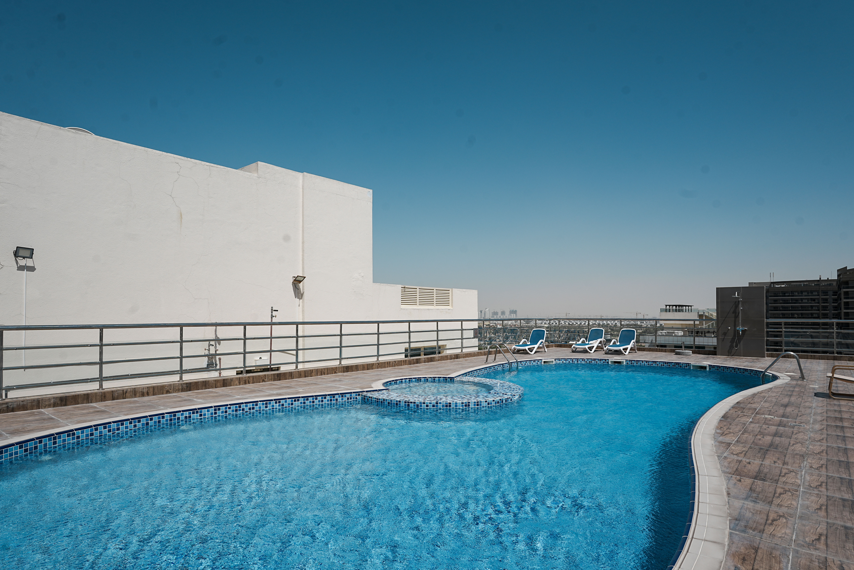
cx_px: 427
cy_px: 285
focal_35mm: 20
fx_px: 474
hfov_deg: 84.0
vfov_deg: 61.9
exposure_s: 1/750
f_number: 9.5
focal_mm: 20
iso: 80
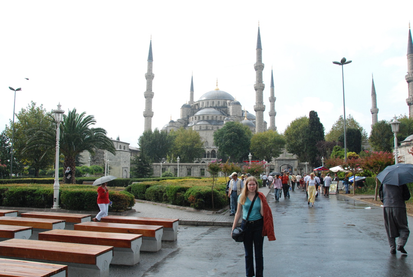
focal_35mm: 27
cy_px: 138
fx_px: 310
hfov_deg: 67.3
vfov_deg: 48.1
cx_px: 206
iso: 500
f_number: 10
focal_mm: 18
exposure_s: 1/400
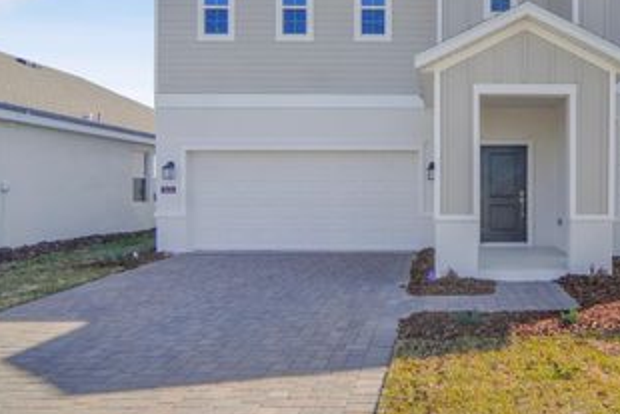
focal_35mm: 29
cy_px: 113
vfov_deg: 43.8
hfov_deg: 60.3
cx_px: 462
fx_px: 500
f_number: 8
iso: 800
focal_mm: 12
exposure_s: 1/1250
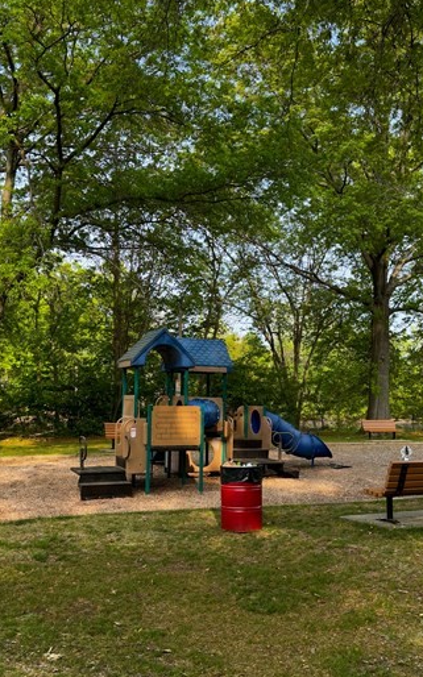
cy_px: 340
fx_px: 701
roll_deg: -0.6
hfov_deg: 33.6
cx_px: 227
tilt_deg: +4.4
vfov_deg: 51.6
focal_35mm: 38
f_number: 1.78
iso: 80
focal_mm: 6.86
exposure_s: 1/663
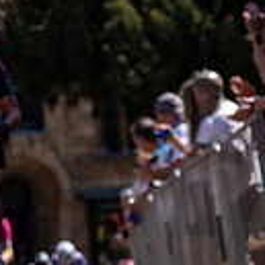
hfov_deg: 4.6
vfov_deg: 4.7
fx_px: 3231
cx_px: -328
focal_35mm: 373
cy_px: -128
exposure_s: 1/1600
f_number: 4
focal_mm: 70
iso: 100
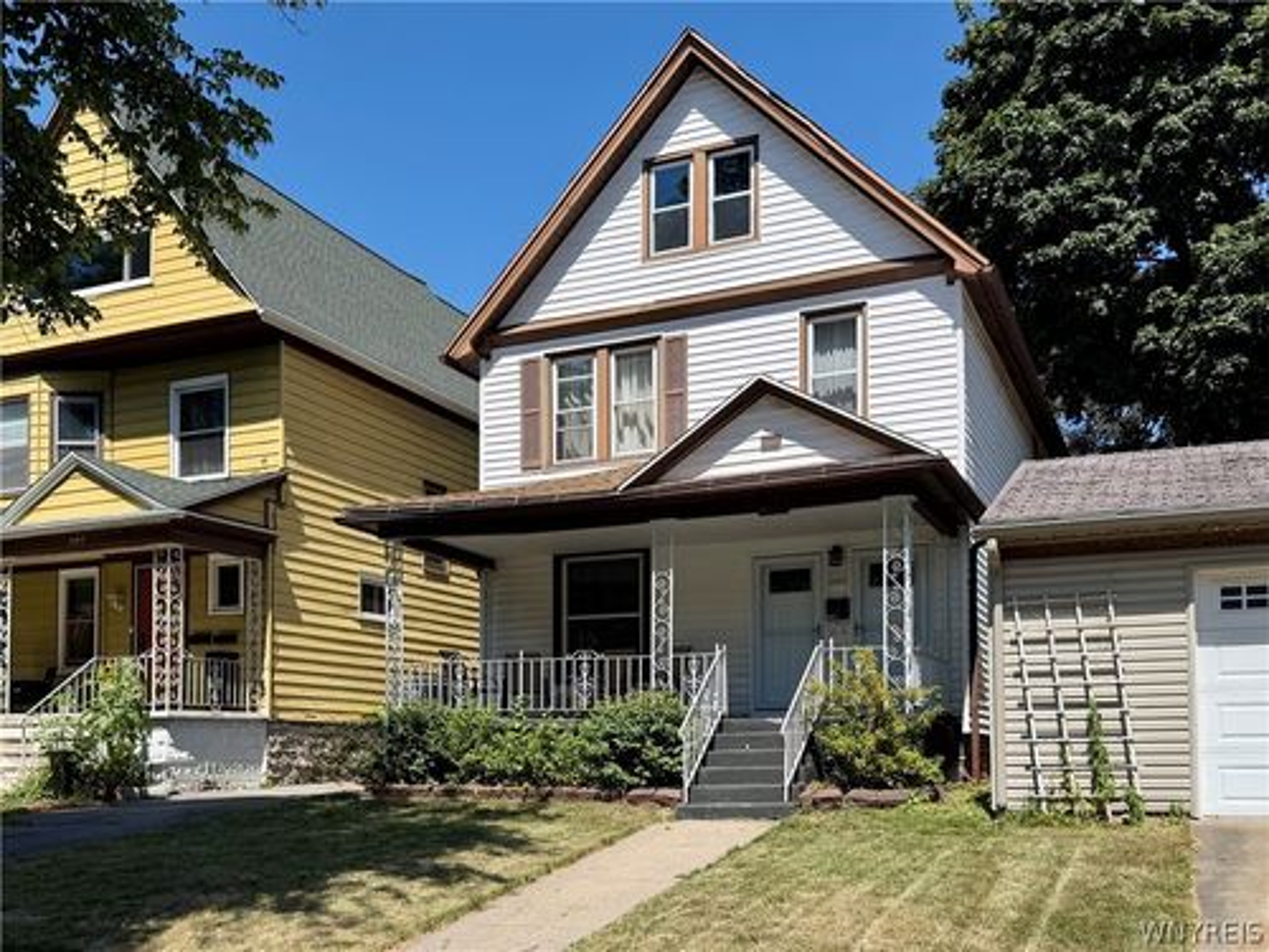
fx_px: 880
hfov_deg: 71.6
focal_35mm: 24
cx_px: 634
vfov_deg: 56.8
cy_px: 476
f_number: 1.78
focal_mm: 6.76
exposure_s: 1/5319
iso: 80
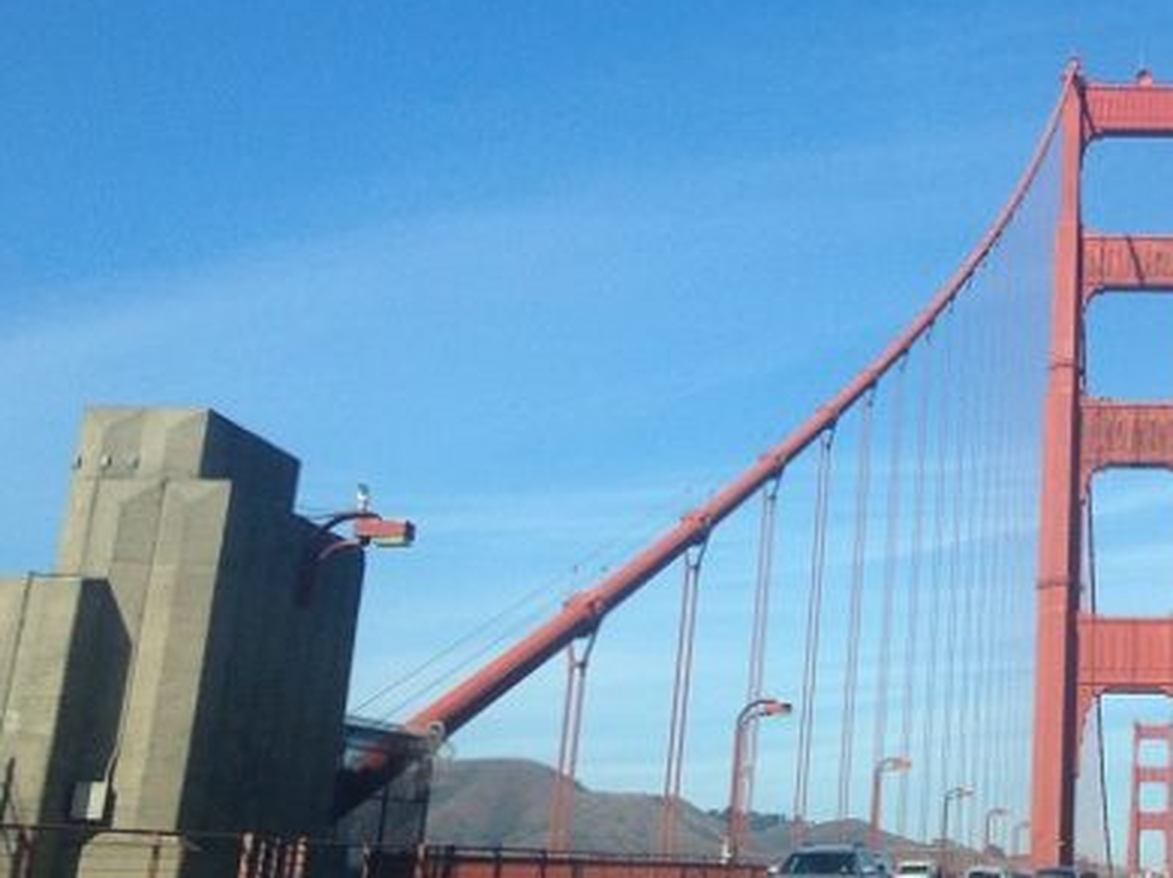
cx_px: 1104
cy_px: 253
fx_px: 2337
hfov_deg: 27.0
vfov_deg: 21.2
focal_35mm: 69
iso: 50
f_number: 2.4
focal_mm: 4.28
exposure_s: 1/1255
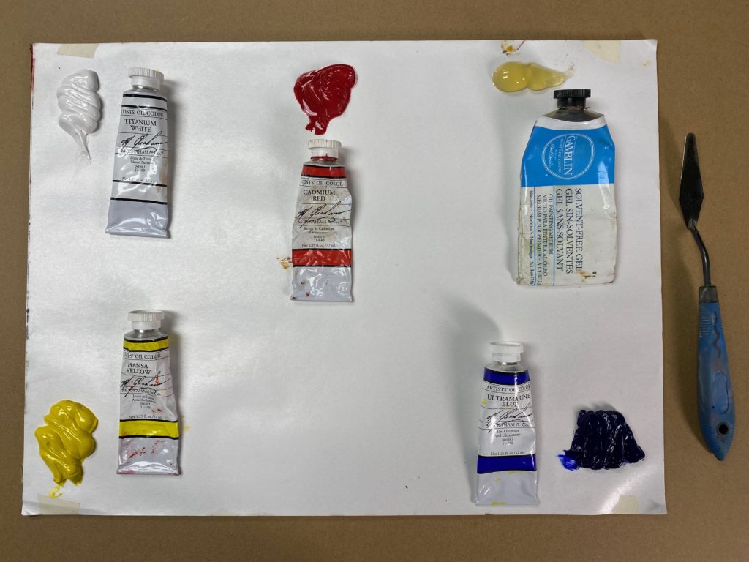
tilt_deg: -88.0
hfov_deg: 67.3
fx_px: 563
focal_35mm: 26
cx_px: 374
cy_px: 281
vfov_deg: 53.1
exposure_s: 1/145
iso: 32
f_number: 1.8
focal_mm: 4.25
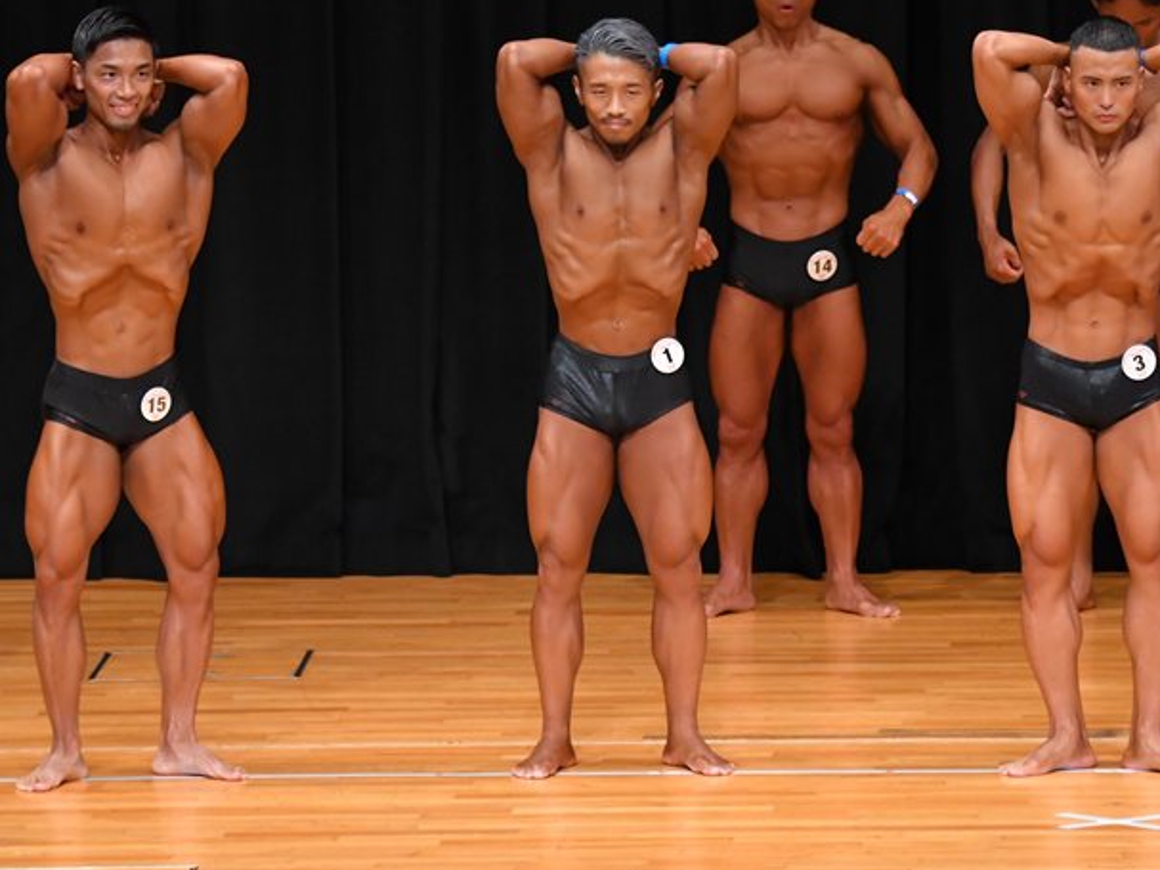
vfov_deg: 4.7
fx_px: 10487
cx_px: 588
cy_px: 382
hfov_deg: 6.3
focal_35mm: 313
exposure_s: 1/400
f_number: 5.6
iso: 4000
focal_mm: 170
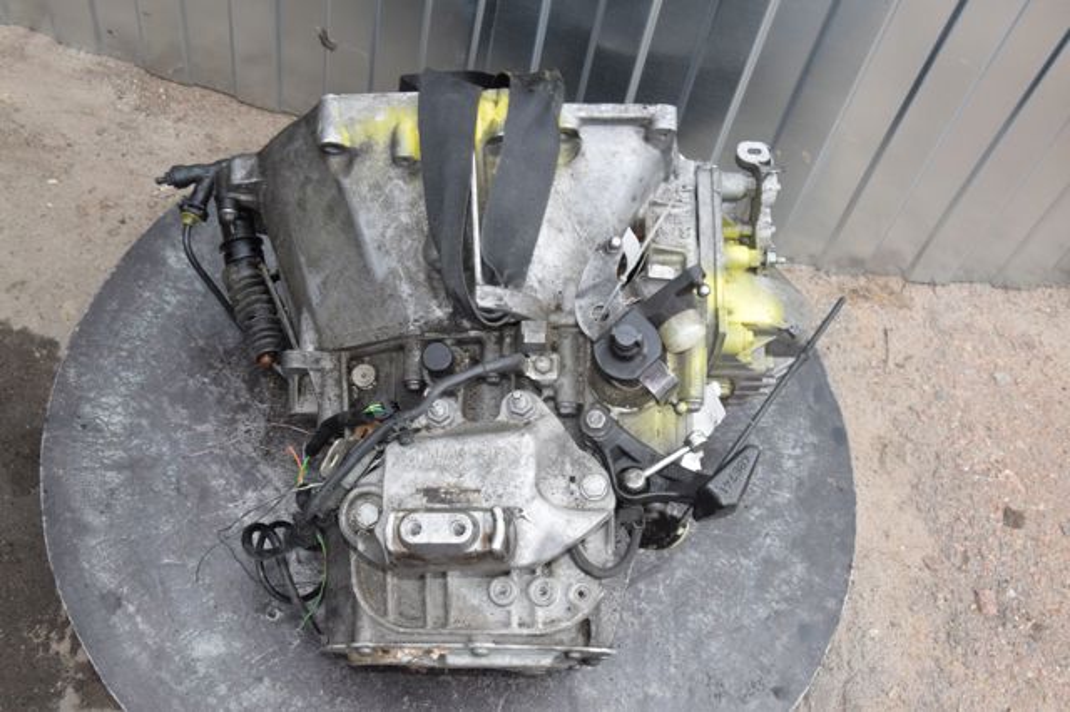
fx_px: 1426
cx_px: 535
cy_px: 356
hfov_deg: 41.1
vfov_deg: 28.0
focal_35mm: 48
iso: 800
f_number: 16
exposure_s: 1/200
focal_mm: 32
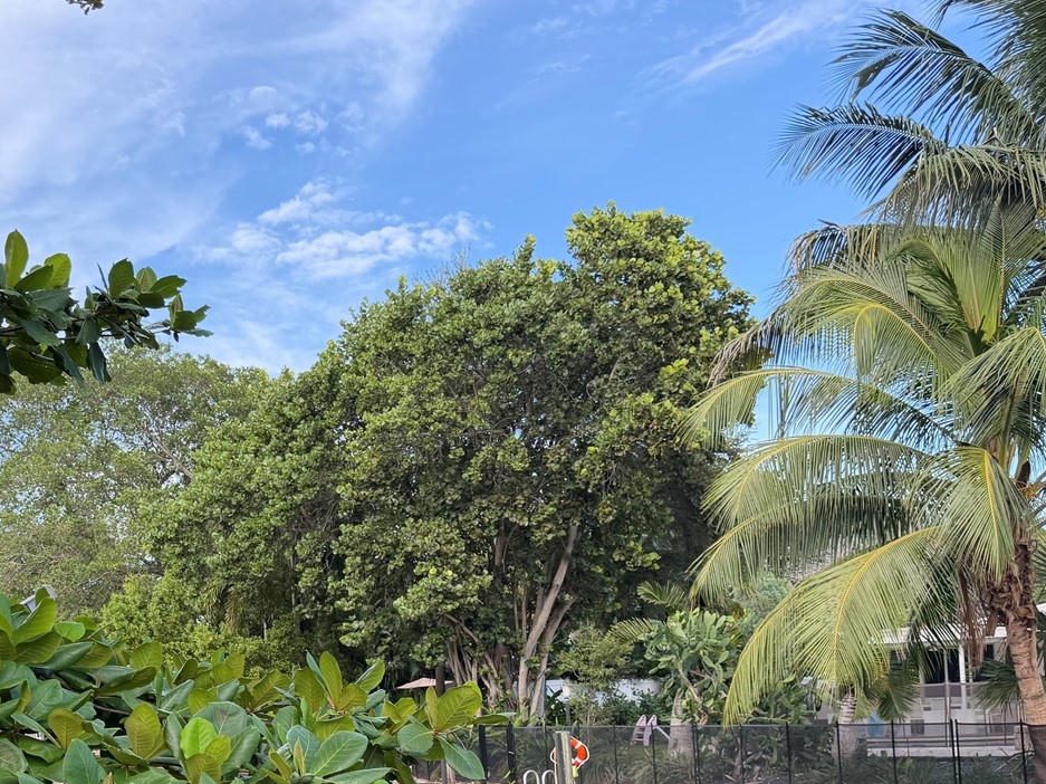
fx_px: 1238
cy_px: 652
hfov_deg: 43.8
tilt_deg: +1.8
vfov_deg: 33.8
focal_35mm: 41
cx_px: 223
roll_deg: +2.1
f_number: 1.78
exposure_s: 1/868
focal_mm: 6.76
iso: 100
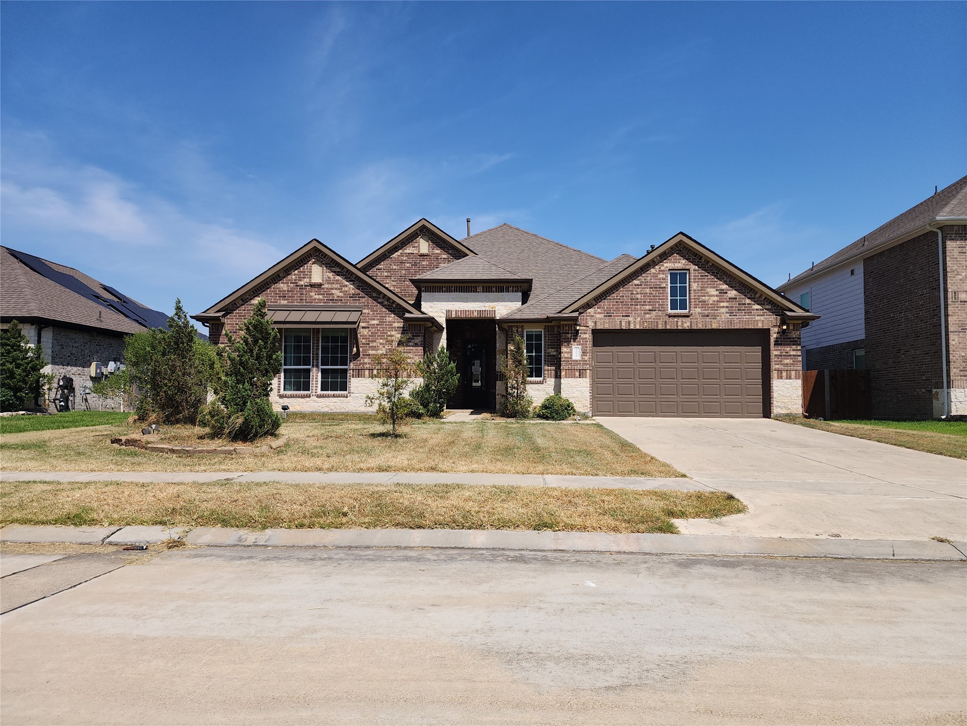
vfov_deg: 58.9
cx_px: 484
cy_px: 363
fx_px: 643
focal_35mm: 23
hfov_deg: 73.9
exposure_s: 1/1904
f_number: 1.8
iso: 12
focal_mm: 6.4
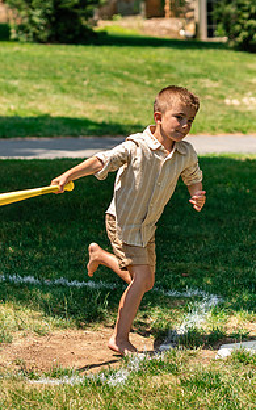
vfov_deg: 13.0
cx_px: 231
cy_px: 158
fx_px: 1797
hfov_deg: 8.1
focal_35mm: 161
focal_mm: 85
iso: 320
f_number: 3.5
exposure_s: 1/2500
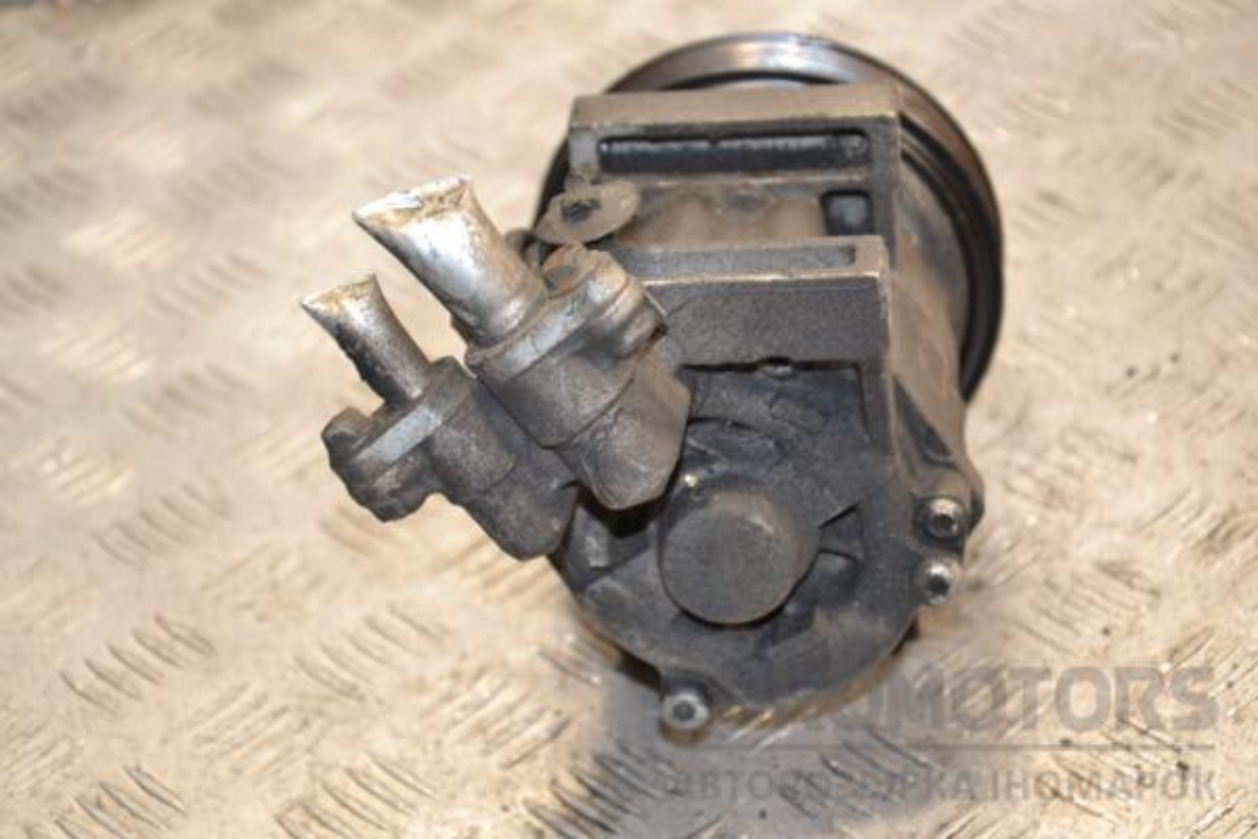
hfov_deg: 19.5
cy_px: 420
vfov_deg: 13.0
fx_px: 3669
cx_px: 629
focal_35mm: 105
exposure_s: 1/60
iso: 800
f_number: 5.3
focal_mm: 70
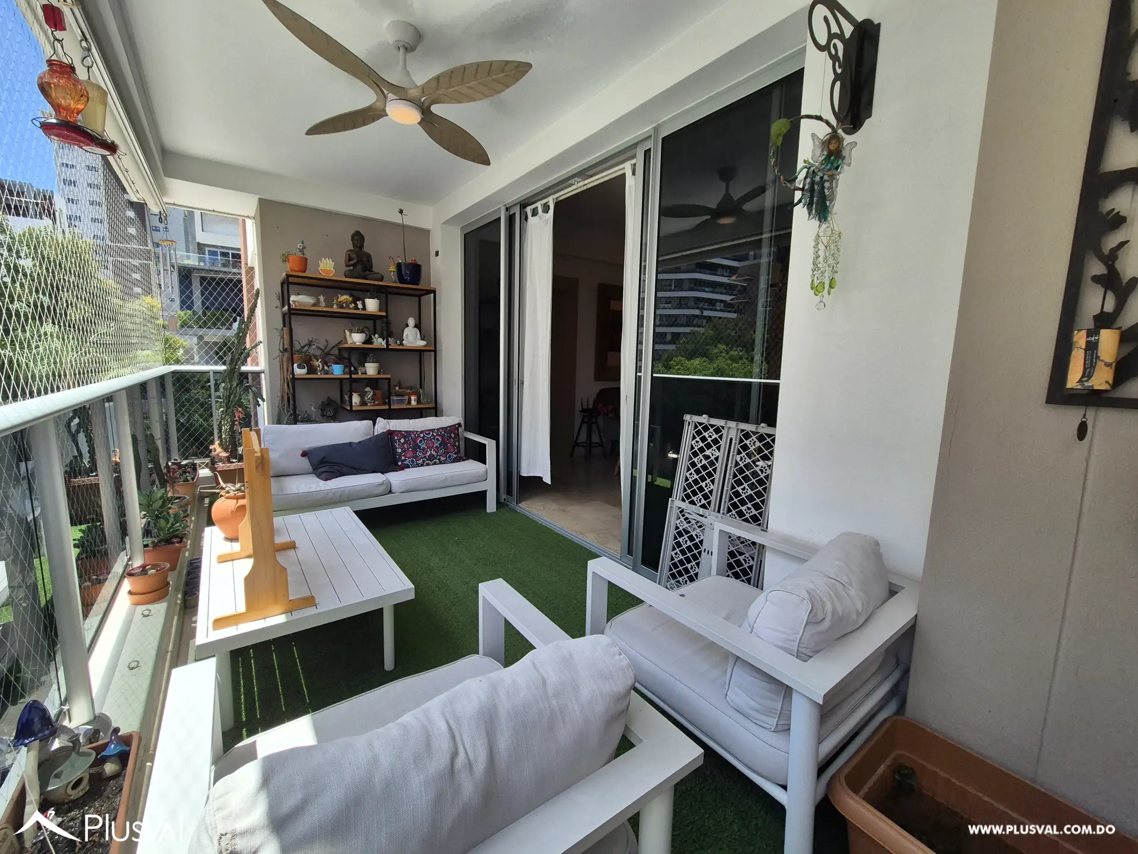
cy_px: 427
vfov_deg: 89.9
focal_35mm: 13
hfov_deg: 106.2
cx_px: 569
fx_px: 427
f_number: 2.2
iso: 100
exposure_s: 1/1996
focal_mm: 2.2
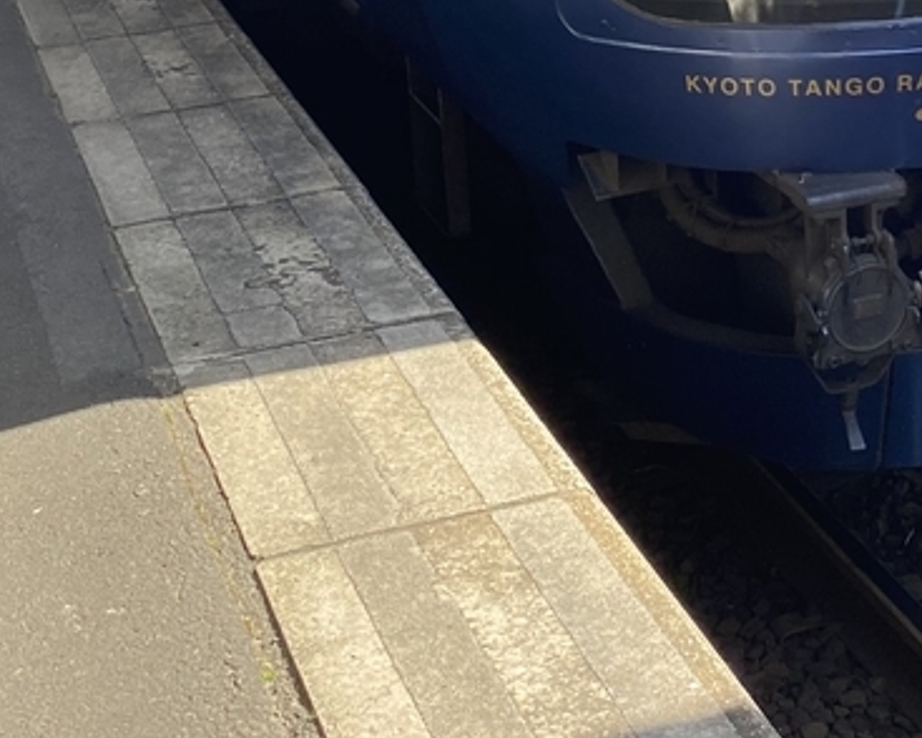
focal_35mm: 83
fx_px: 2266
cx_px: 661
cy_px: -384
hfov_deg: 22.8
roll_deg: +2.2
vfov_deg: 16.7
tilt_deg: -5.8
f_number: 1.8
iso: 32
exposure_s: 1/426
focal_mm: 4.25
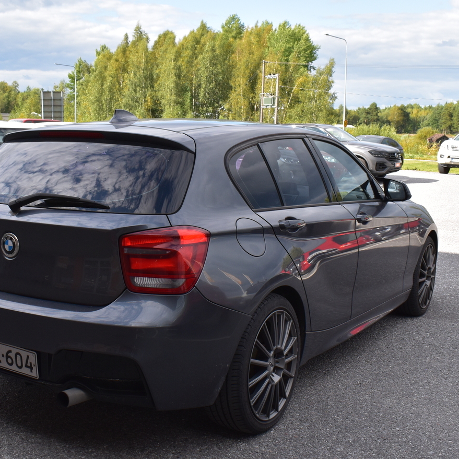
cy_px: 225
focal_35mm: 47
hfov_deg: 35.9
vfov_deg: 36.1
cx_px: 175
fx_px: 705
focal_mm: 20
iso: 400
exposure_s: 1/250
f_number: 9.5
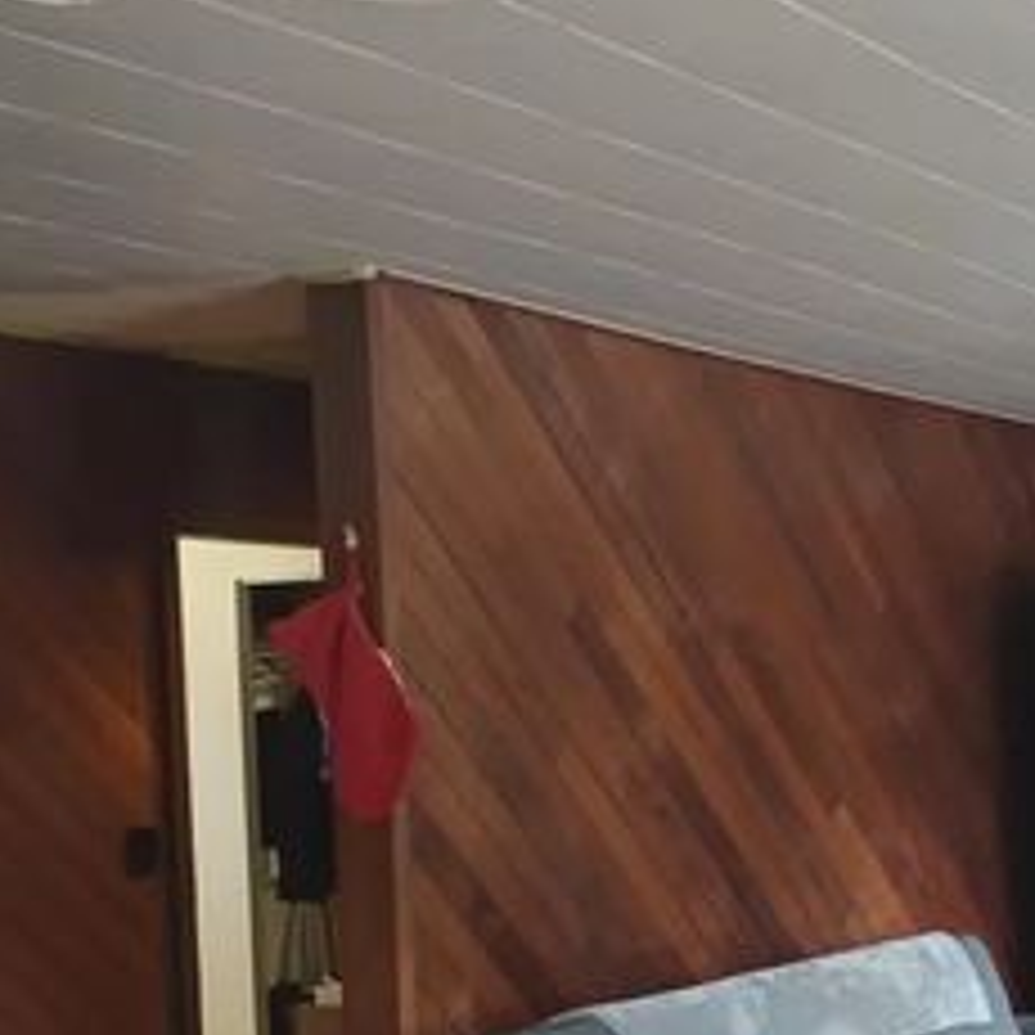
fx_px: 2334
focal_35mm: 69
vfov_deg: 24.9
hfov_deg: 22.4
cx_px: 1350
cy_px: 688
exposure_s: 1/40
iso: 922
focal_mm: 4.26
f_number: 1.8
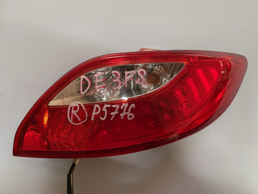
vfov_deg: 53.1
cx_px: 129
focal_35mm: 26
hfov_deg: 67.3
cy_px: 97
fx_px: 194
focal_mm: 4.2
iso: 125
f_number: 1.6
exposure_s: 1/60
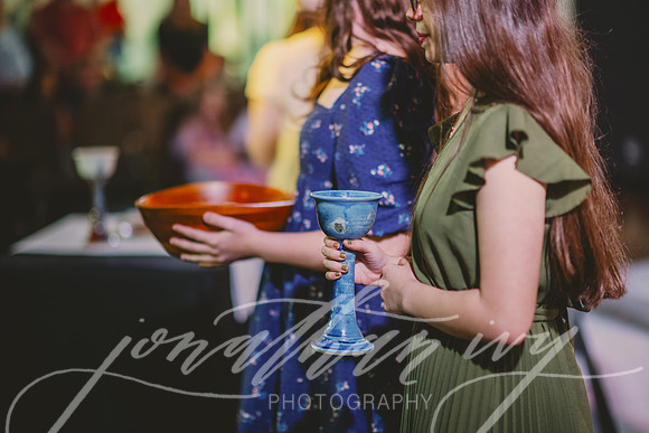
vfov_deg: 16.1
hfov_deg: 23.9
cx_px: 324
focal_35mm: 85
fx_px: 1533
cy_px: 216
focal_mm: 85
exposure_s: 1/200
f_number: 1.4
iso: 640
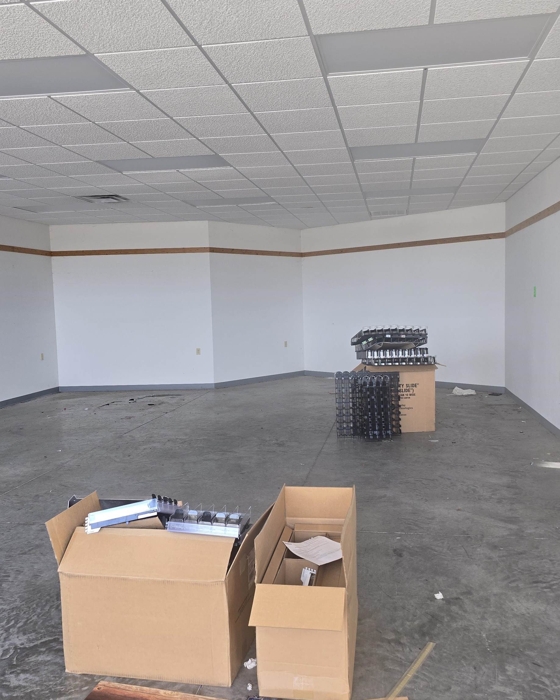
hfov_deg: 48.5
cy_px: 350
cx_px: 298
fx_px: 622
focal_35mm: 30
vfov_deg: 58.8
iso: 40
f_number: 1.7
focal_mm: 6.3
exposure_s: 1/60
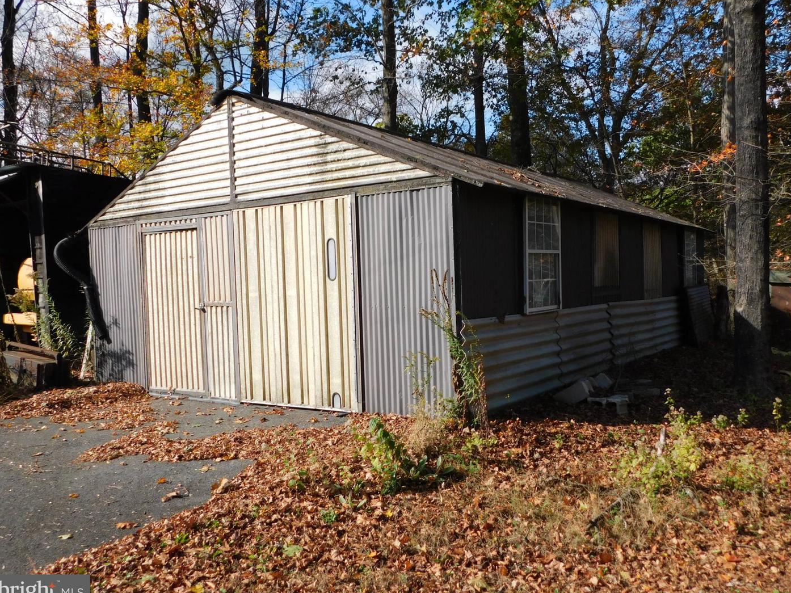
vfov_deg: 45.4
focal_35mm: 31
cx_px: 399
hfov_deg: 58.4
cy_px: 301
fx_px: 708
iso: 125
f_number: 3.2
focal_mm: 5.3
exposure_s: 1/800
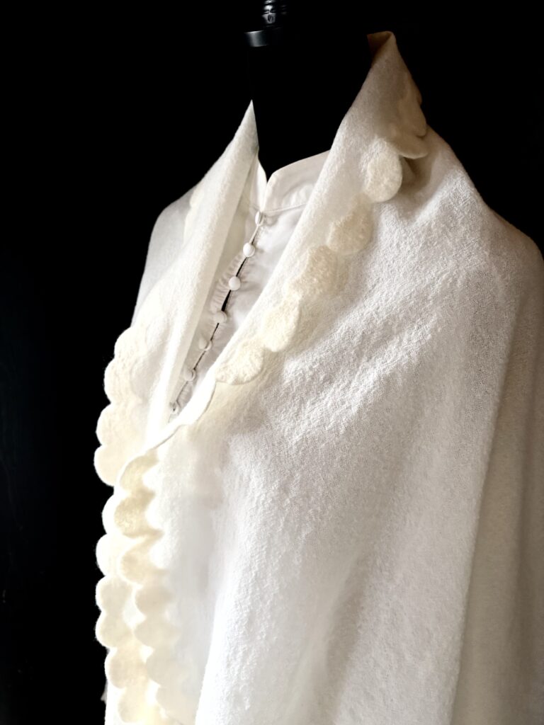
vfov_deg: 67.3
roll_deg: -4.2
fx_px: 545
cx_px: 272
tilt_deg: -20.5
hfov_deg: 53.1
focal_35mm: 26
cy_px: 362
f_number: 1.6
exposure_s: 1/60
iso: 250
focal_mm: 5.96
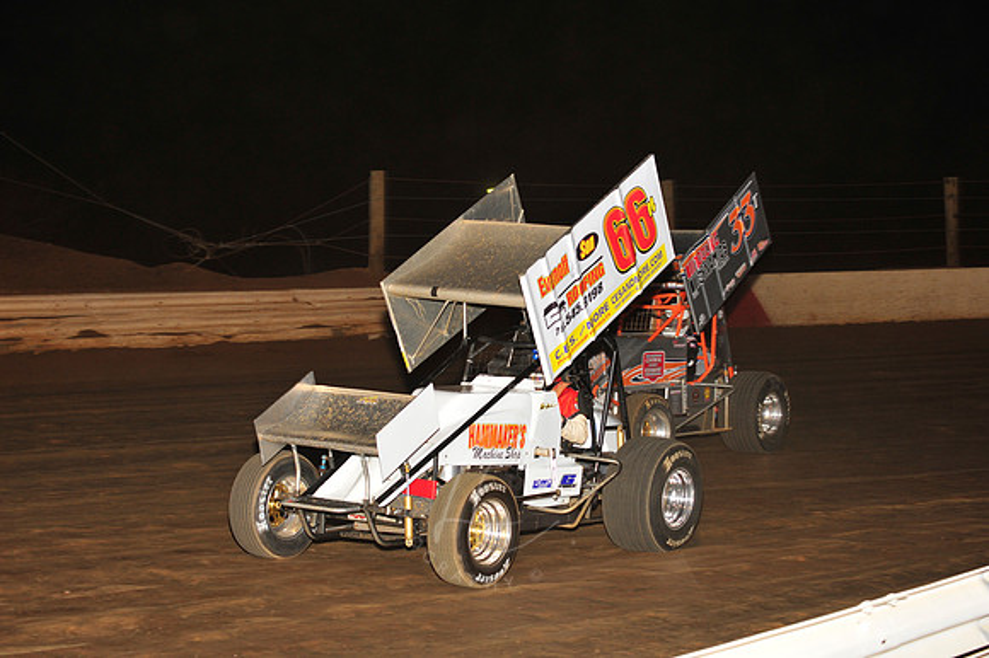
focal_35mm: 86
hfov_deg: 23.7
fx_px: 2361
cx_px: 494
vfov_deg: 15.9
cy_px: 329
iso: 800
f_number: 6.3
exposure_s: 1/250
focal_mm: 86
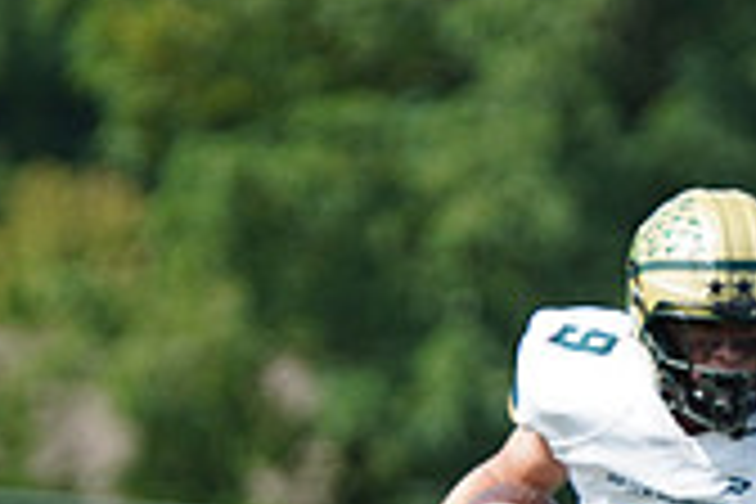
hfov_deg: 2.4
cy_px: 511
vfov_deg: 1.6
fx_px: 17933
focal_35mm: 854
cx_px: 657
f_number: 2.8
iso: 400
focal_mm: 247
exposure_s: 1/3200
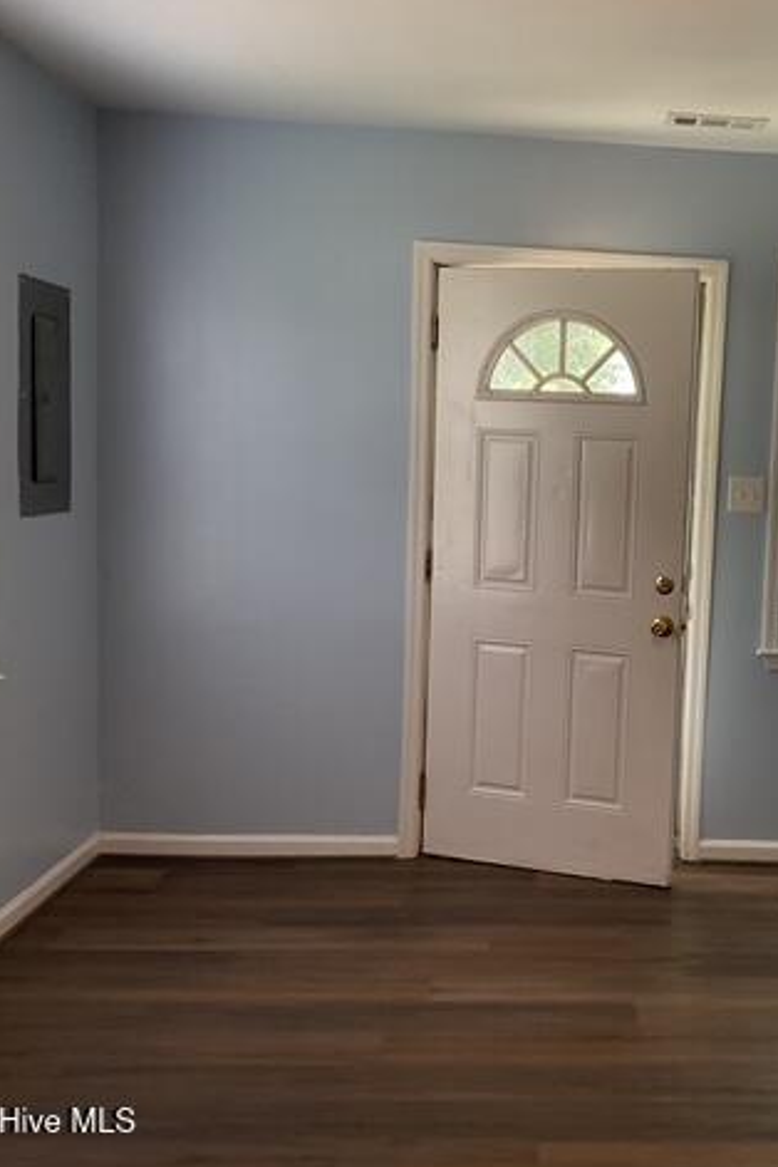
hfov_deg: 31.4
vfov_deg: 47.4
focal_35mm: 41
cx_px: 671
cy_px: 580
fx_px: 1329
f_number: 1.8
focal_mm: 3
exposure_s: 1/60
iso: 50
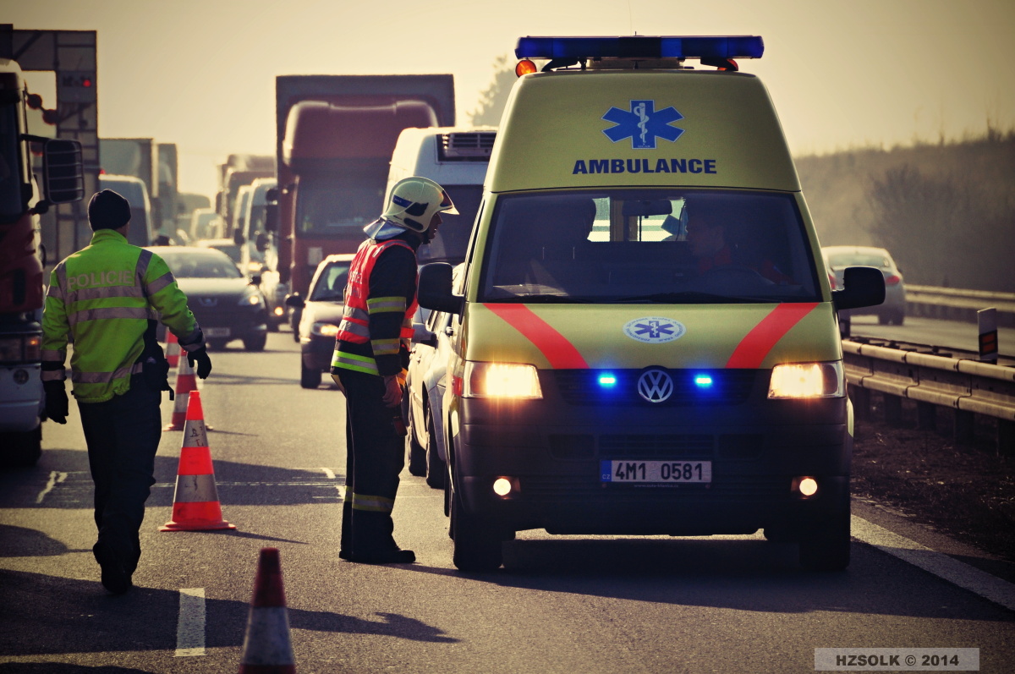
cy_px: 337
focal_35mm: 300
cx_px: 508
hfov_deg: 6.9
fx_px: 8448
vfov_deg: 4.6
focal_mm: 200
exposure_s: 1/2000
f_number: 8
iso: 280
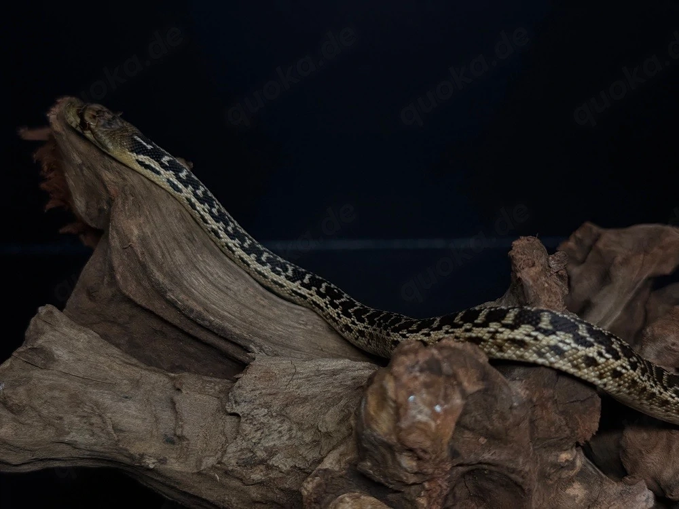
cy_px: 254
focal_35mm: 48
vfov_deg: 30.3
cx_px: 340
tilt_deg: -37.7
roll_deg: -0.7
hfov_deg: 39.7
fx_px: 942
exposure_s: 1/1513
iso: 64
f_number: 1.78
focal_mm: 6.76
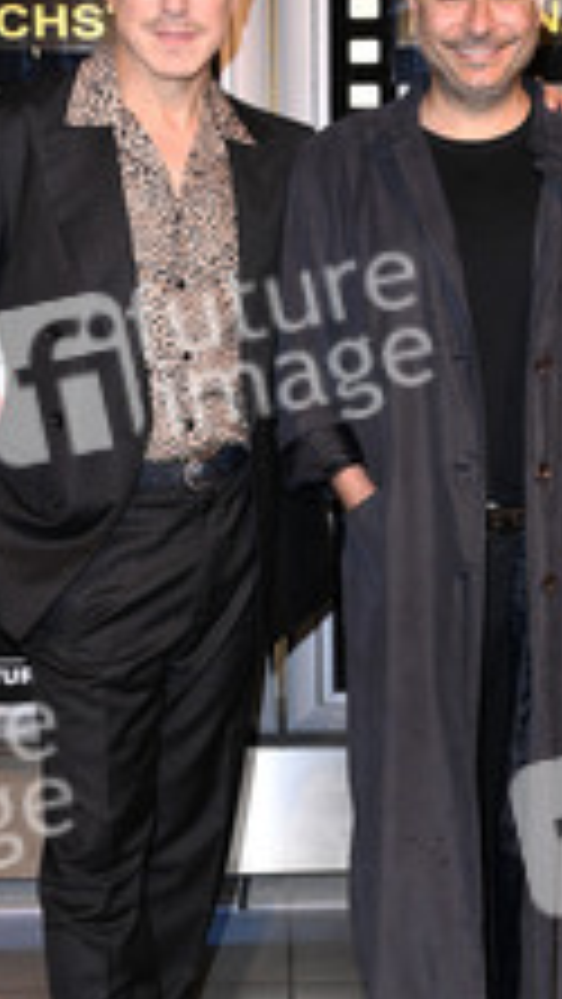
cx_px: 333
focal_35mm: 64
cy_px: 585
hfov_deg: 18.8
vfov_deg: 32.8
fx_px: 1694
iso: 4000
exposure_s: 1/250
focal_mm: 34
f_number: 5.6
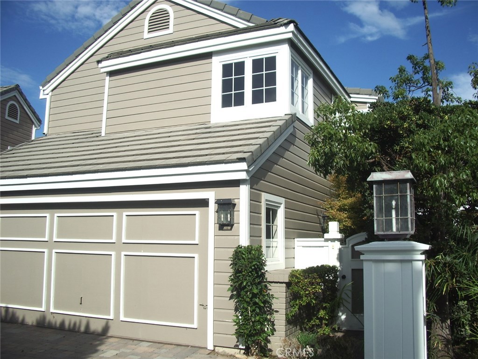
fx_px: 483
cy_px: 180
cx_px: 239
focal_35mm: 35
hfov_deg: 52.6
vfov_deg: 40.7
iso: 50
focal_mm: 5.8
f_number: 4.3
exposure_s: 1/500
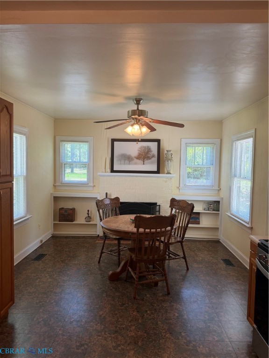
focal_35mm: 24
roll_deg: -1.2
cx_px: 134
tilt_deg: -1.8
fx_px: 249
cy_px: 179
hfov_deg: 56.8
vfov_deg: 71.6
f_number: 1.78
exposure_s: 1/120
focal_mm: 6.76
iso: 160
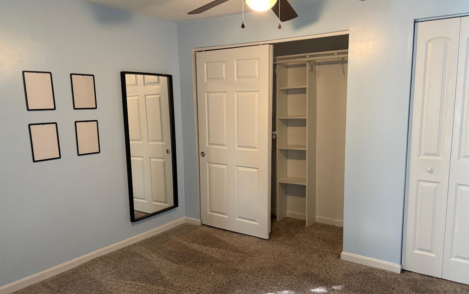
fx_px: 358
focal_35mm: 28
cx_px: 234
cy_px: 161
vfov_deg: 44.5
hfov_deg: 66.5
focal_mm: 5.96
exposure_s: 1/60
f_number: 1.6
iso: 250
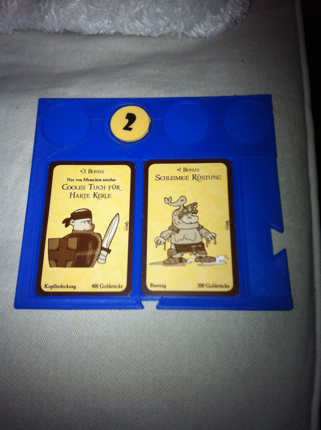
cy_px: 215
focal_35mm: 35
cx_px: 160
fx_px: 434
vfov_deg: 52.7
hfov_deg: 40.6
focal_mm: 3.85
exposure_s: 1/60
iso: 80
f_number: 2.8
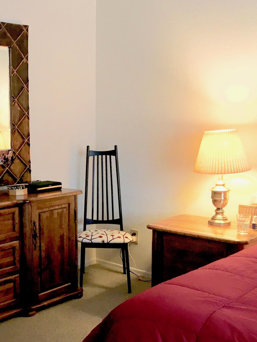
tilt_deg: -7.9
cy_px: 189
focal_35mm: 48
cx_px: 17
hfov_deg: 28.8
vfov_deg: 39.6
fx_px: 475
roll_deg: +1.4
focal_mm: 4.15
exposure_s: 1/30
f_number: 2.2
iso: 40
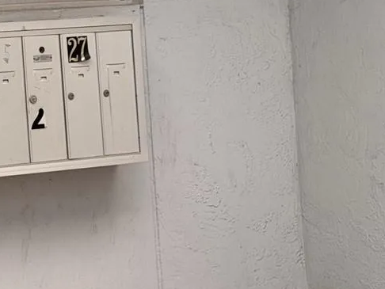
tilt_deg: -0.4
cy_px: 52
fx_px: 1758
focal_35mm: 158
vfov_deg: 9.4
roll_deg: +3.9
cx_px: -17
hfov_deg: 12.3
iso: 80
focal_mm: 6.76
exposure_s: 1/570
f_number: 1.78
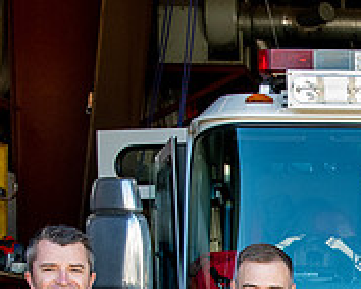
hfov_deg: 13.2
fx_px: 1476
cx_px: 541
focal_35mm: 138
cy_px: 449
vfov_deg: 10.8
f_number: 5.6
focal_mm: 24
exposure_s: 1/250
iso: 1250
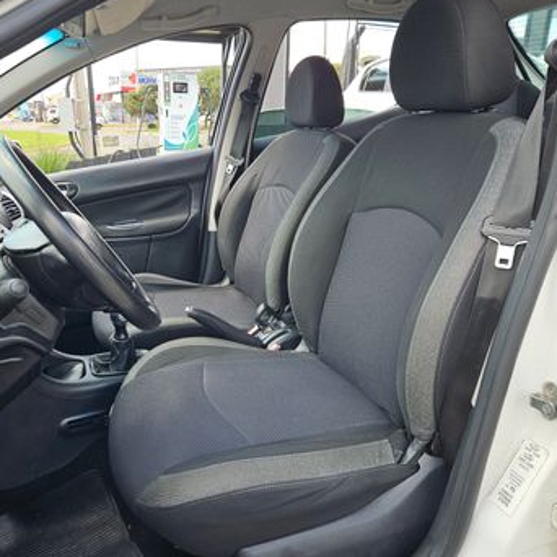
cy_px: 272
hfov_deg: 57.1
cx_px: 239
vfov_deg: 57.3
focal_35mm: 28
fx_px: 510
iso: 25
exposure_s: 1/197
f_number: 1.8
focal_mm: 5.4
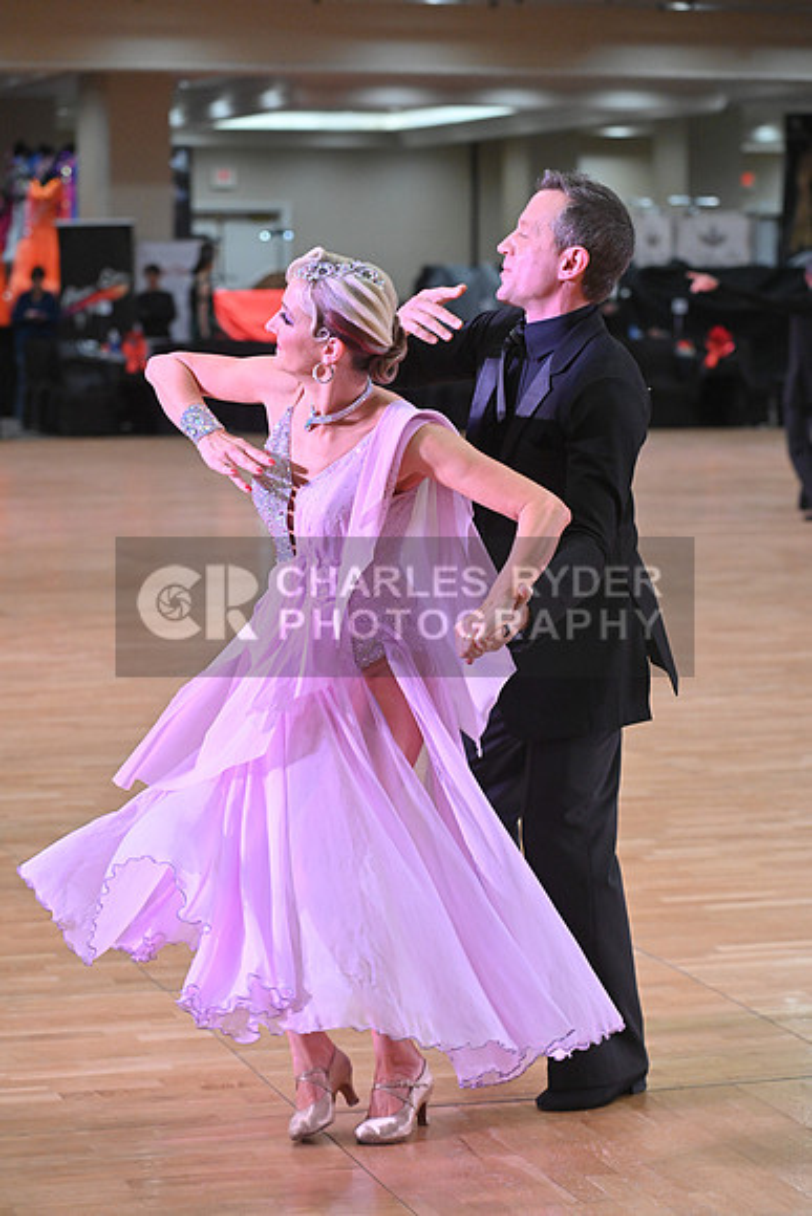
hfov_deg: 14.0
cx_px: 406
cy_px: 608
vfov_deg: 20.8
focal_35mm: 98
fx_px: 3313
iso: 3200
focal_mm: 98
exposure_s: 1/400
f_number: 5
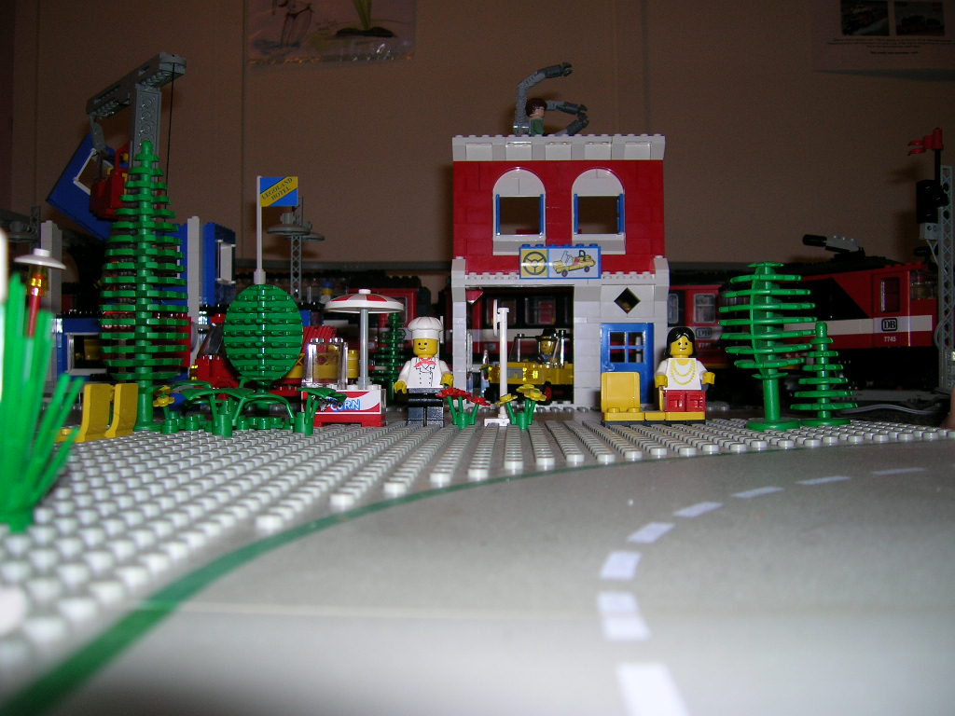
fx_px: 938
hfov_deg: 54.0
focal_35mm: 34
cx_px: 478
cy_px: 358
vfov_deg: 41.8
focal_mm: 5.7
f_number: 2.9
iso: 50
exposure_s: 1/60.1
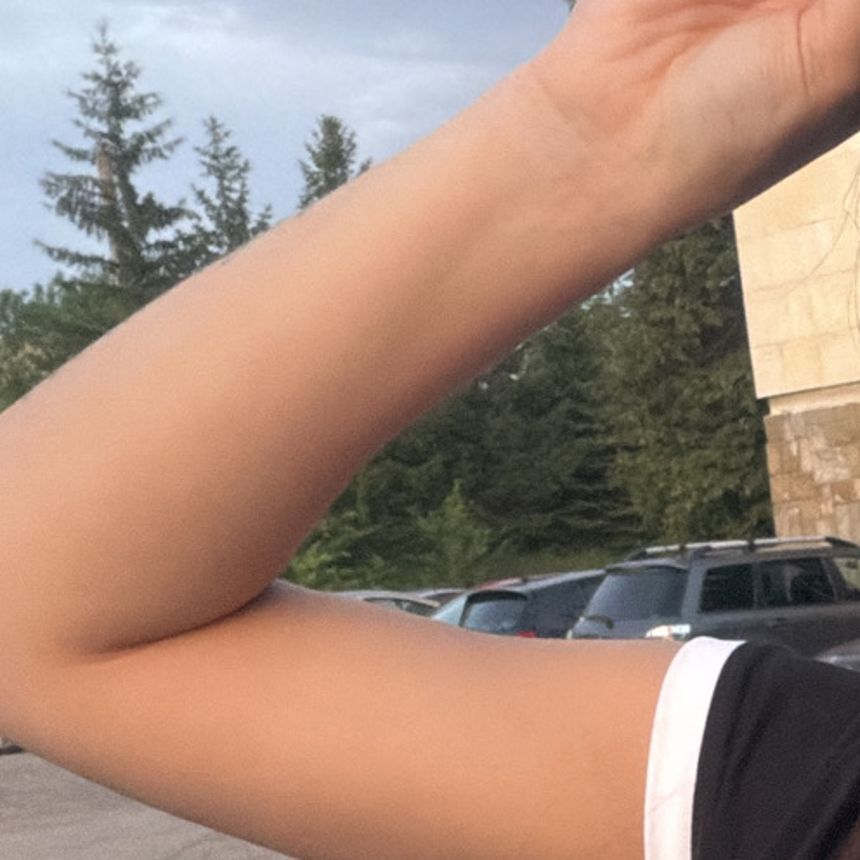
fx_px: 2305
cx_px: 1179
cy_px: 903
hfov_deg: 19.2
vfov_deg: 20.3
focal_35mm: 82
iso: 320
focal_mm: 2.71
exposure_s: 1/50
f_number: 1.9
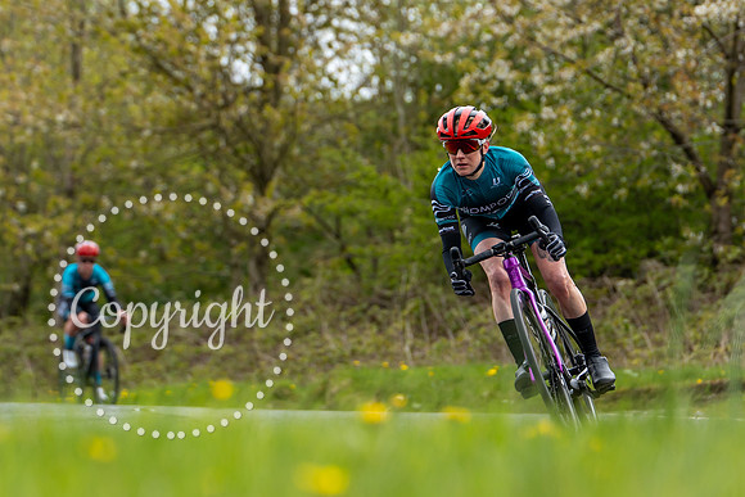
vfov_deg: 6.0
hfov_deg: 9.0
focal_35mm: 228
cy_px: 209
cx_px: 510
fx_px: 4717
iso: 200
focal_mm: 131
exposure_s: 1/640
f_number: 3.5
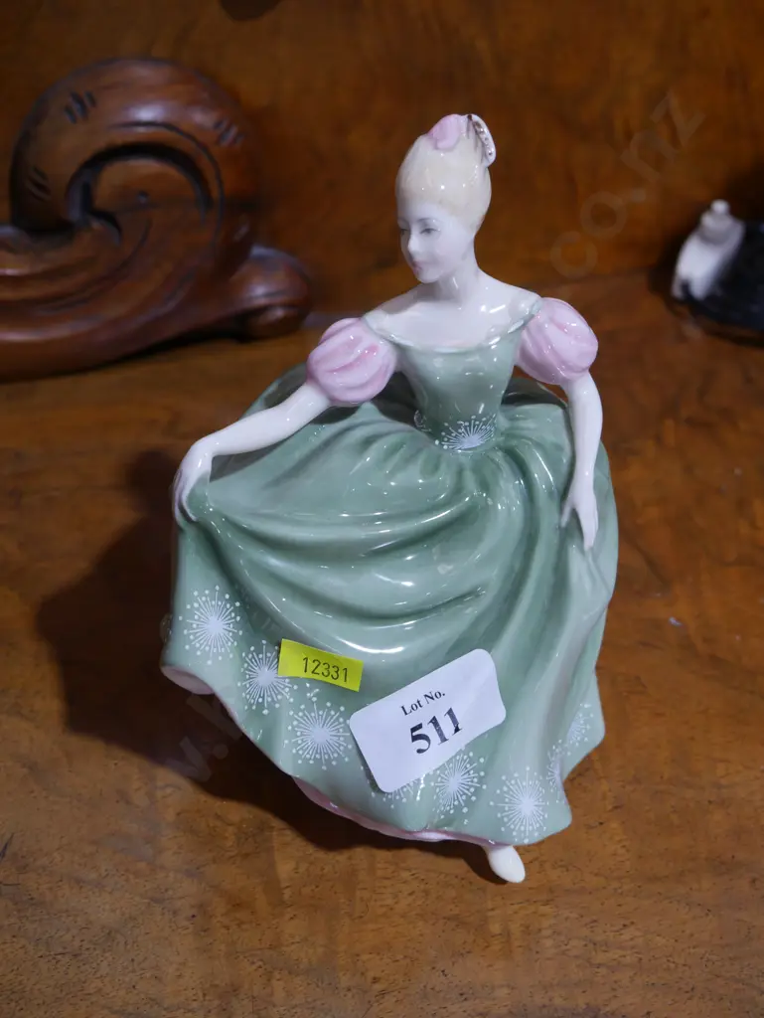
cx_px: 382
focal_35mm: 44
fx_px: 1294
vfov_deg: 42.9
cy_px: 509
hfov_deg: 32.9
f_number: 4.7
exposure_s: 1/60
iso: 400
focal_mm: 22
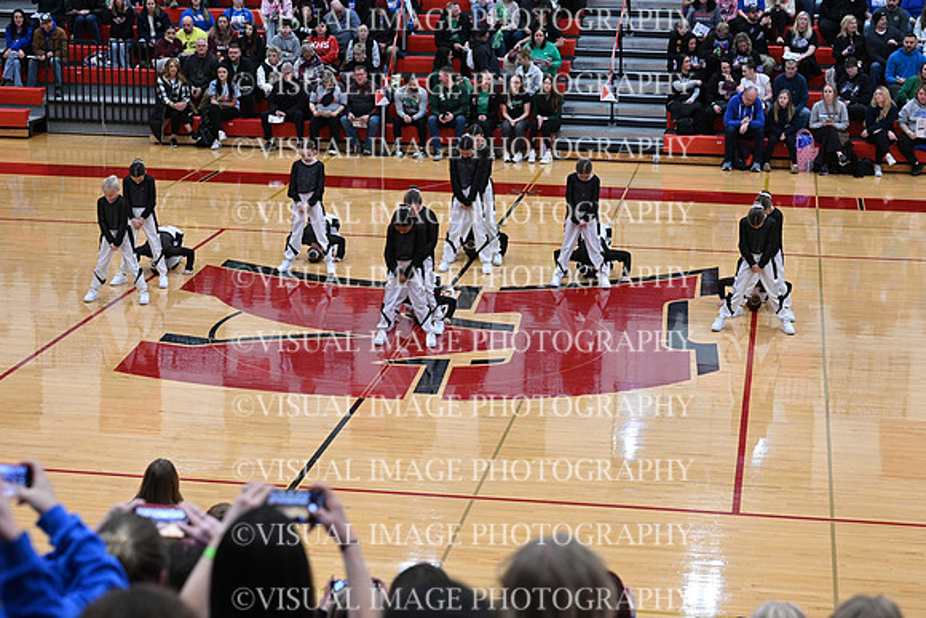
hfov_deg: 26.3
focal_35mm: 77
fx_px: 1981
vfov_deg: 17.7
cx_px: 463
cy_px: 309
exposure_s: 1/320
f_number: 4
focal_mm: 77
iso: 4000
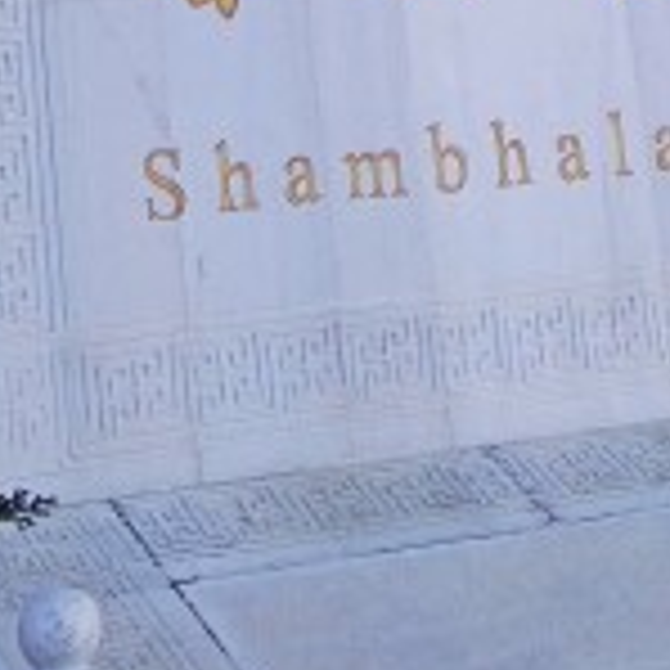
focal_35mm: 133
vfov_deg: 12.1
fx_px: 2912
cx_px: 274
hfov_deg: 13.1
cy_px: -513
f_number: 2
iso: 64
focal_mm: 2.96
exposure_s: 1/632
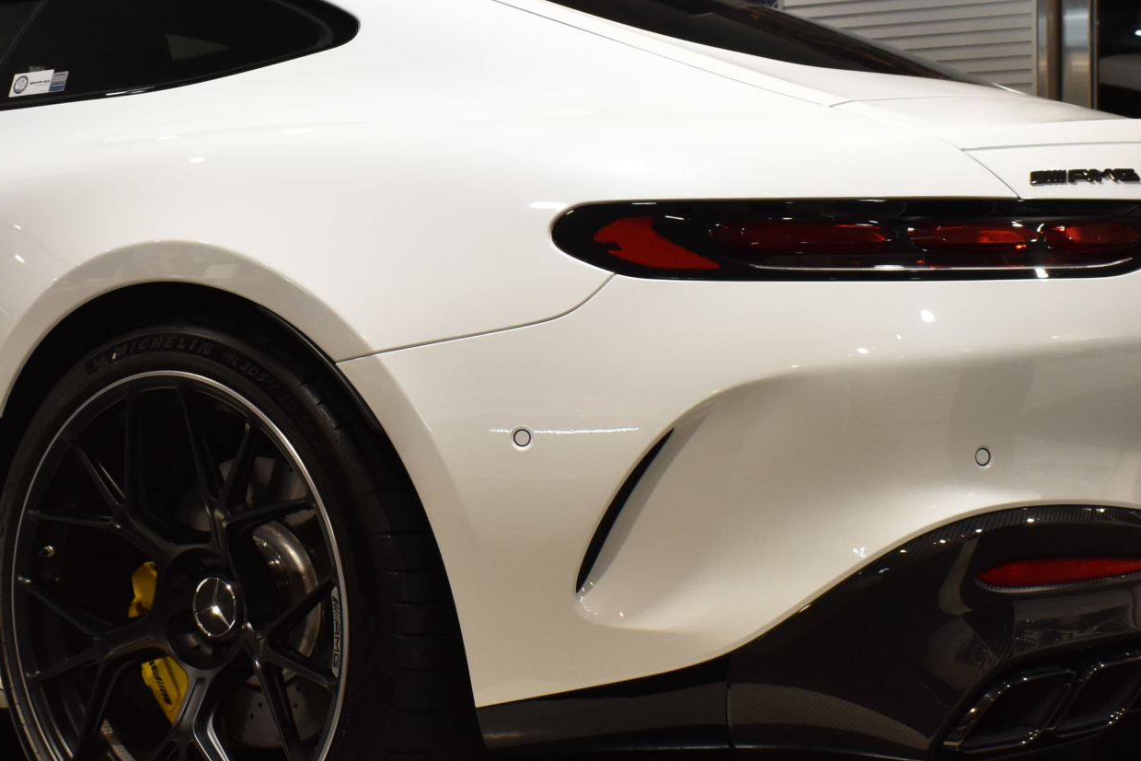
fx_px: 2061
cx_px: 304
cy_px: 291
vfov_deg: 20.9
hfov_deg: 30.5
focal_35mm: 65
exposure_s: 1/30
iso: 800
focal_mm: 21
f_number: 8
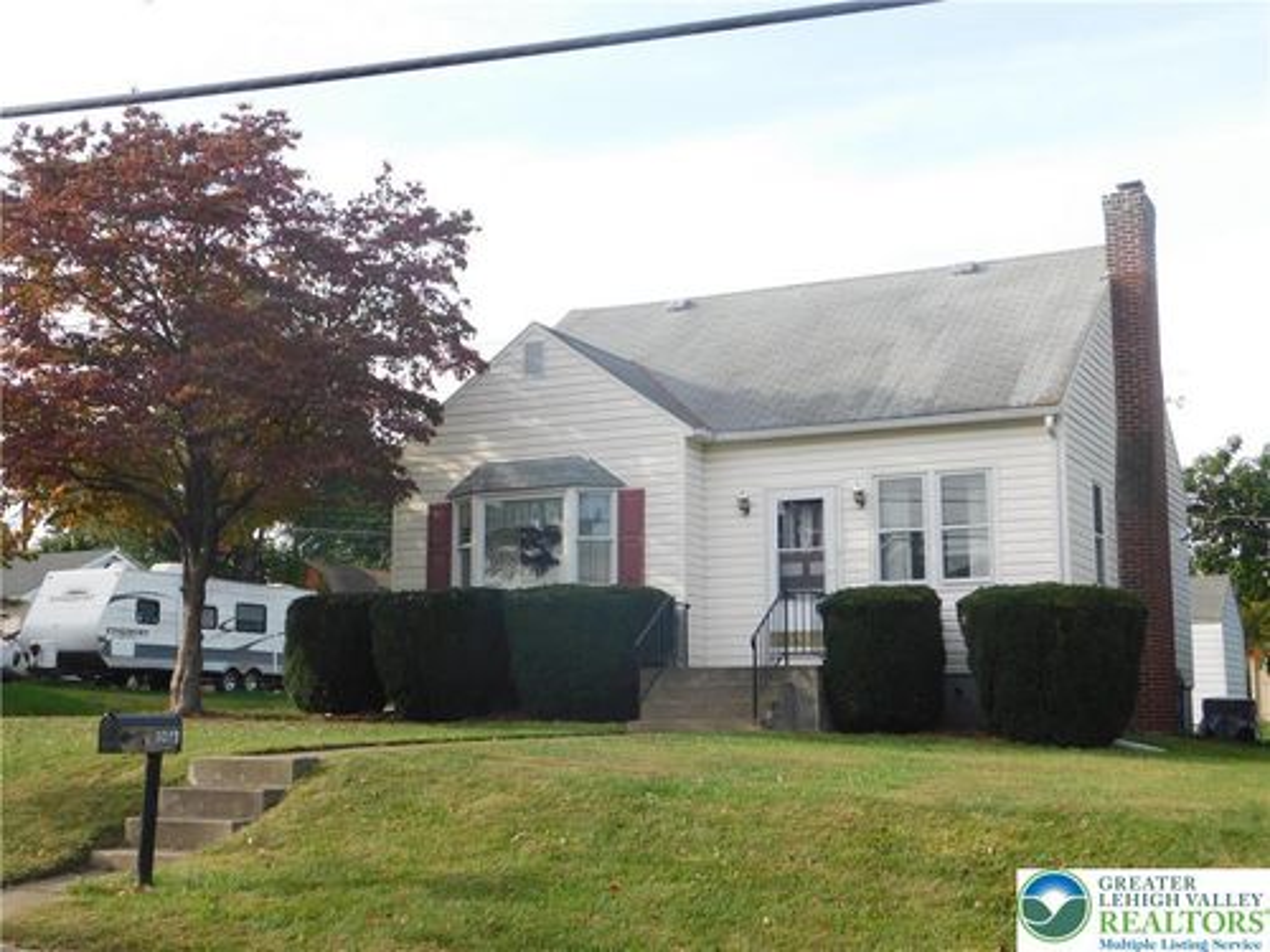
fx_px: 1651
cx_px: 635
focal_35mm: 45
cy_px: 476
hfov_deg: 42.1
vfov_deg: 32.2
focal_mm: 8
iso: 125
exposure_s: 1/400
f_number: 3.7
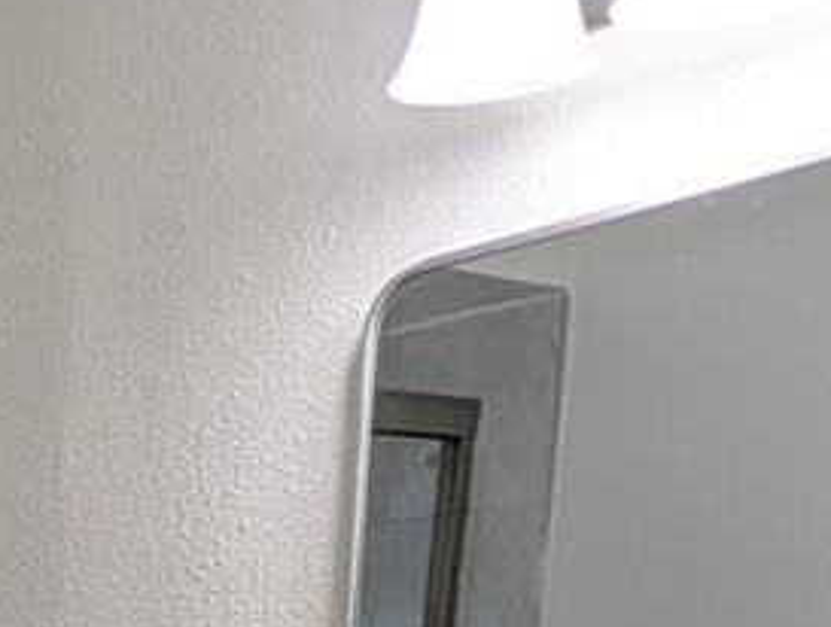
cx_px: -286
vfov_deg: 16.7
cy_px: 1199
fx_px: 1684
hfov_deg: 23.9
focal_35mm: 70
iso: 49
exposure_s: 1/164
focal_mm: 2.02
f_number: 1.7
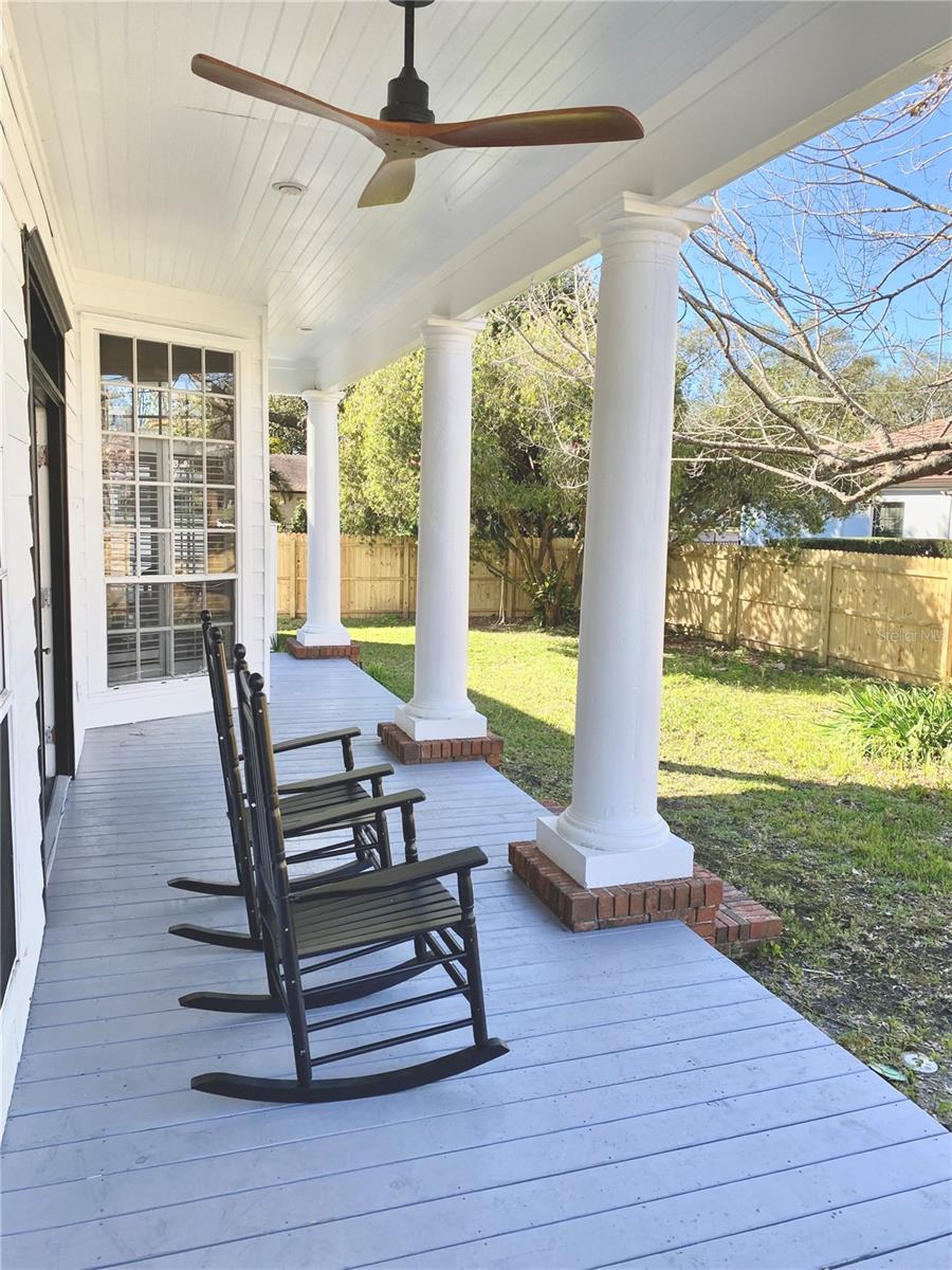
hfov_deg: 53.1
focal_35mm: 26
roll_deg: -2.4
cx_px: 476
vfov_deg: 67.3
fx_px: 953
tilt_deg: -6.8
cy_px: 635
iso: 32
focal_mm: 4.25
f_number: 1.8
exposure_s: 1/489
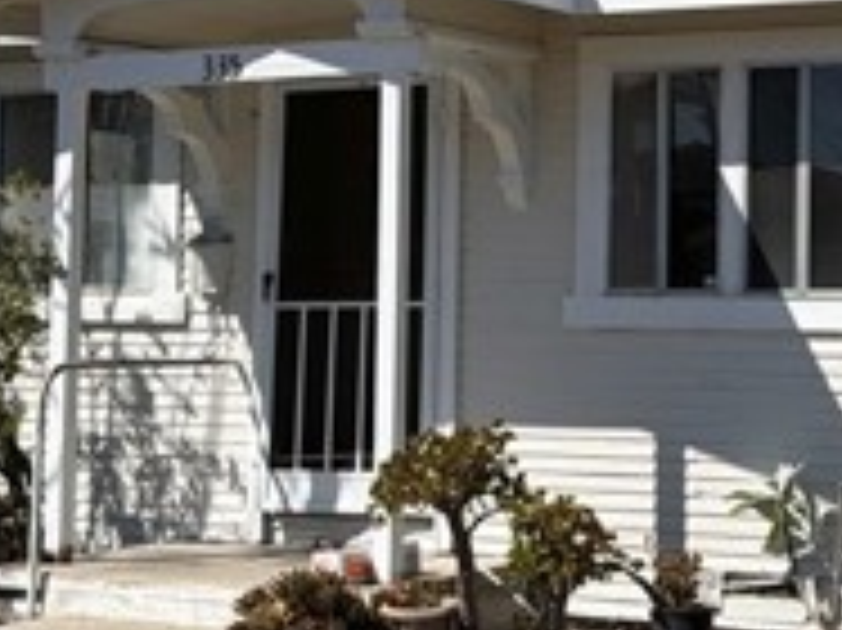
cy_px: 216
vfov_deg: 17.9
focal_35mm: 82
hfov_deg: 23.2
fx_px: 1993
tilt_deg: +2.3
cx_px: 779
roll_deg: -0.6
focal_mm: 6.76
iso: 80
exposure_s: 1/8130
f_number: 1.78
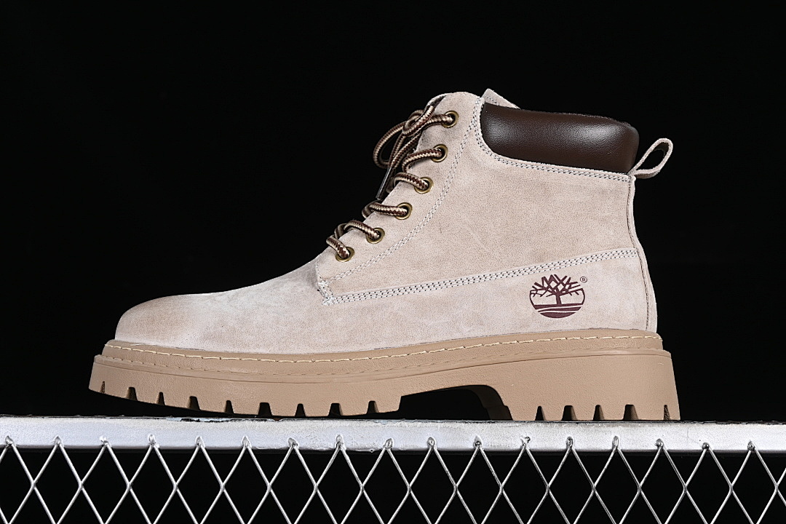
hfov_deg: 27.0
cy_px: 262
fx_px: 1637
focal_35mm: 75
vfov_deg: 18.2
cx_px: 393
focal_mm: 50
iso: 160
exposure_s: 1/80
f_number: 7.1
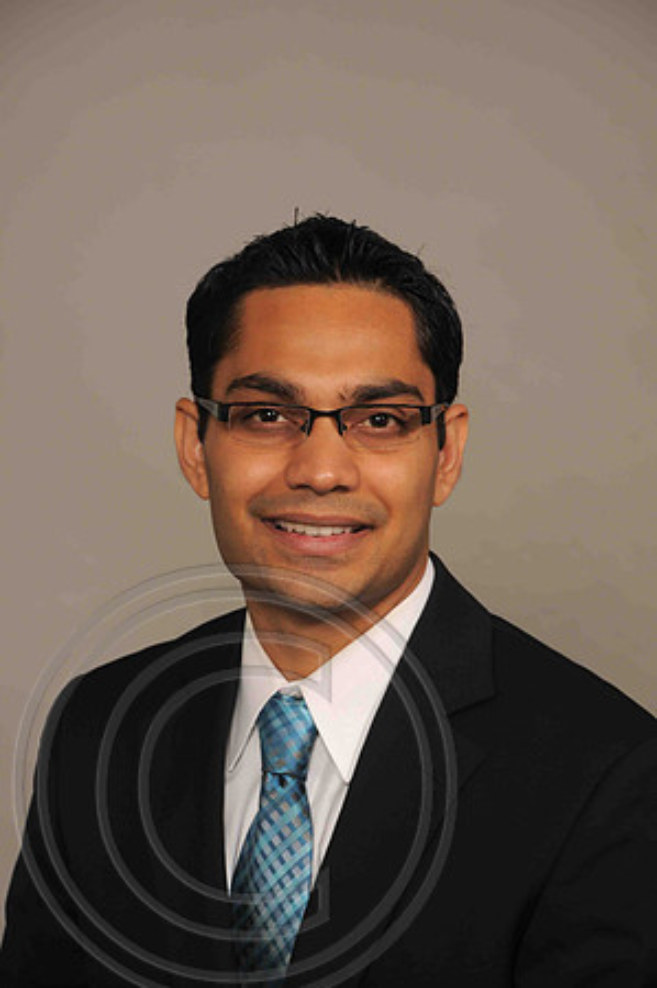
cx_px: 328
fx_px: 3498
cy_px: 494
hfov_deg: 10.7
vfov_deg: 16.1
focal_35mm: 128
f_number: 6.3
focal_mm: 85
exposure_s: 1/60
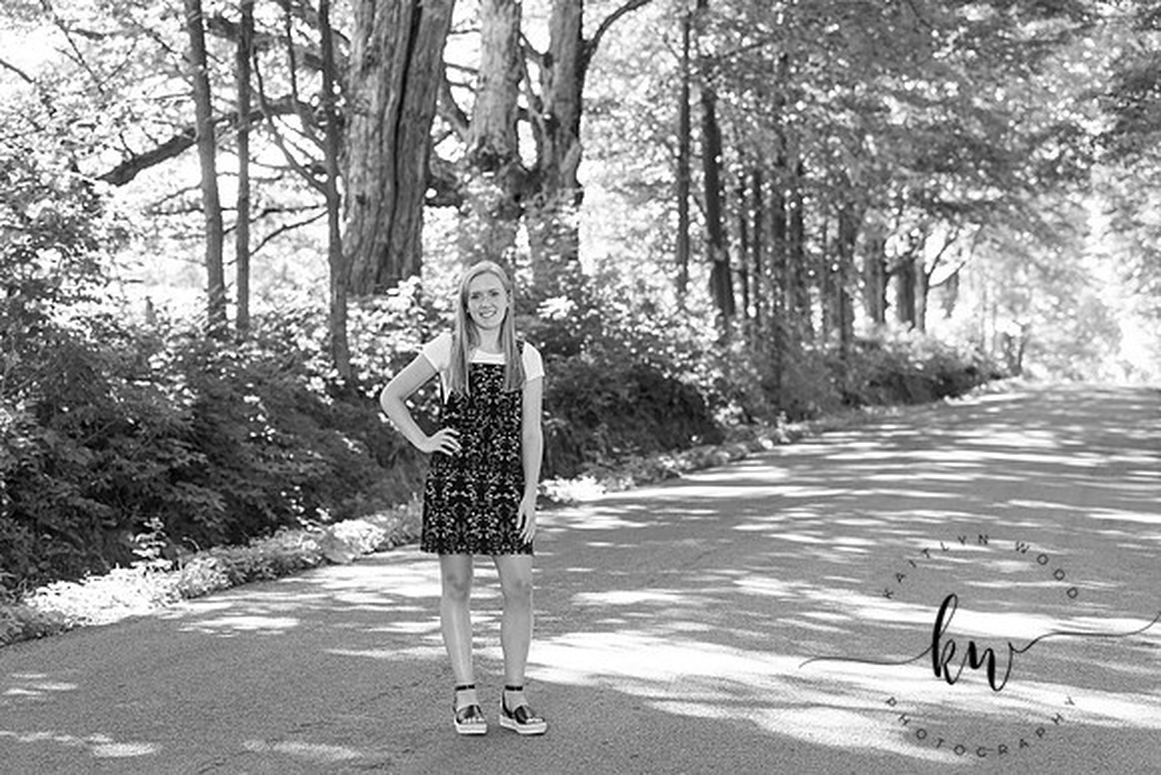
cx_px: 580
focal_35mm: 70
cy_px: 388
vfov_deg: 19.5
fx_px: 2258
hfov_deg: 28.8
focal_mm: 70
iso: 640
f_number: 3.5
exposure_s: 1/200
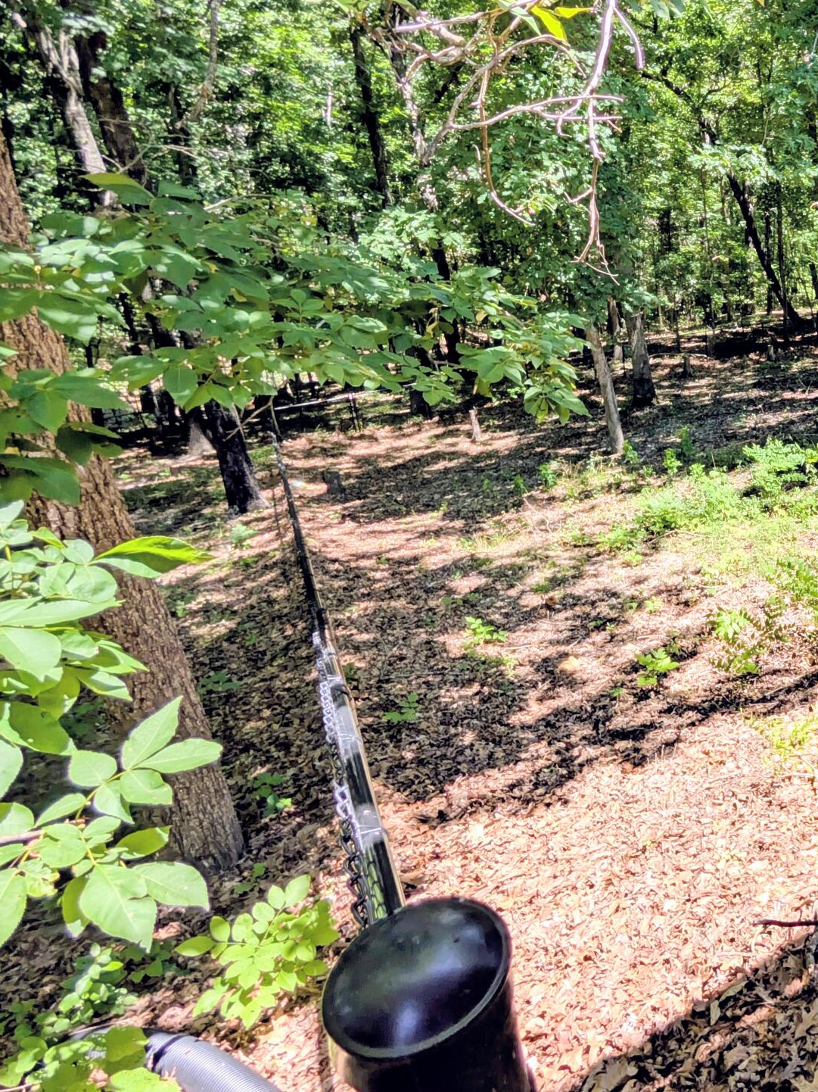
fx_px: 788
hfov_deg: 42.5
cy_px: 413
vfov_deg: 68.4
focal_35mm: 25
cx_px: 910
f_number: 1.7
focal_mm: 2.02
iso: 48
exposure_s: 1/715
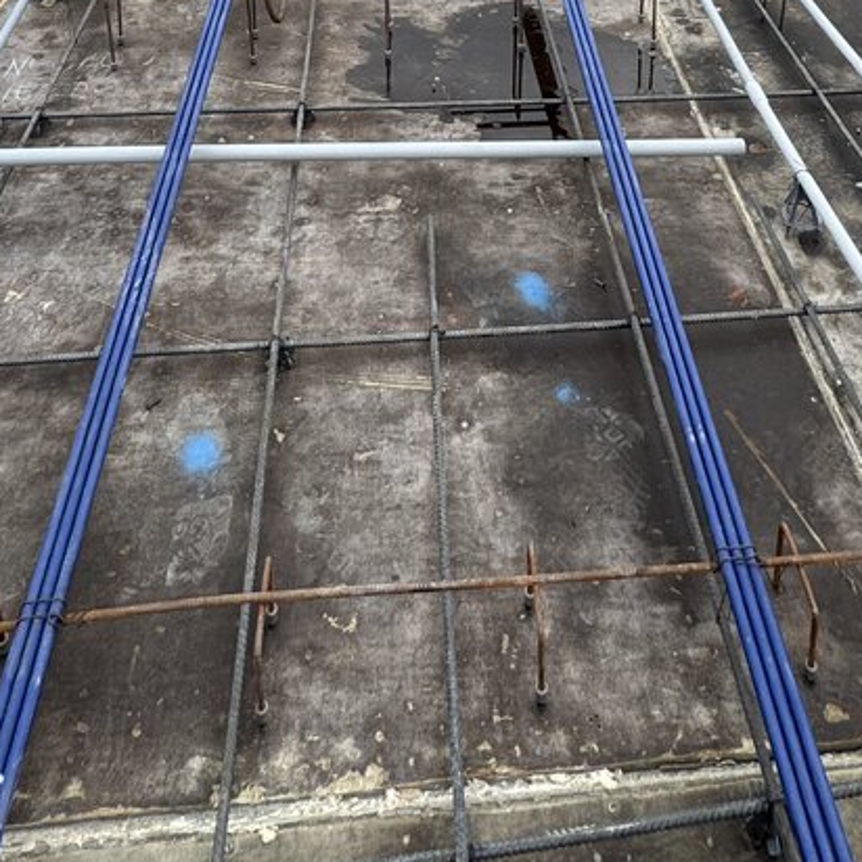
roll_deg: -0.9
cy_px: -305
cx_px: 469
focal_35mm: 36
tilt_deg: -15.3
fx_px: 1014
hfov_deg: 46.0
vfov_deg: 32.3
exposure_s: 1/821
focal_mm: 2.22
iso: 50
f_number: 2.2
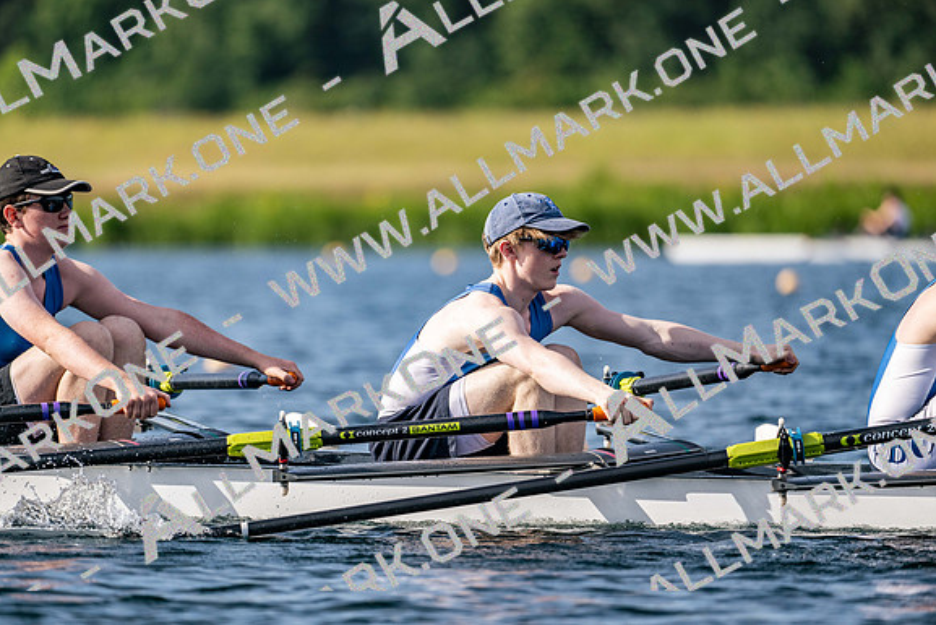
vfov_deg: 3.4
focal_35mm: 402
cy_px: 312
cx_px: 469
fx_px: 10454
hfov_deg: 5.1
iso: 360
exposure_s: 1/2500
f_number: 4.5
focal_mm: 400
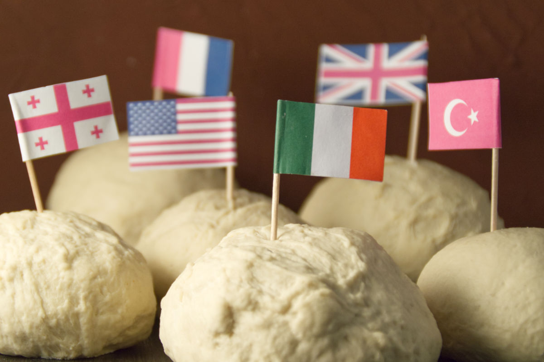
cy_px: 181
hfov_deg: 14.4
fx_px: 2152
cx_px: 272
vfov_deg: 9.6
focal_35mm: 142
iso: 800
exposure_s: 1/640
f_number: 6.3
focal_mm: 95
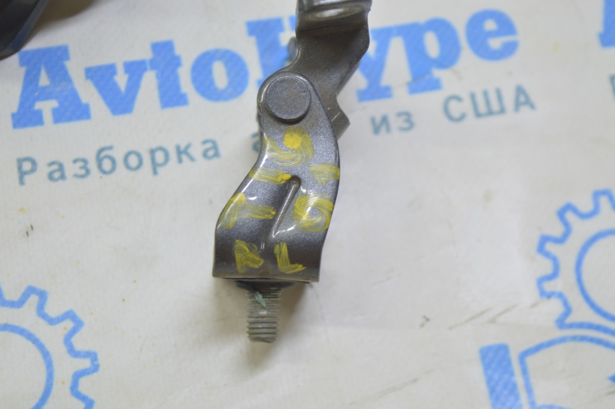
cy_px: 204
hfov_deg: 24.6
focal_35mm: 82
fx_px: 1408
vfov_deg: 16.5
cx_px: 308
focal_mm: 55
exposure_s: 1/20
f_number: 5.6
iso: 400
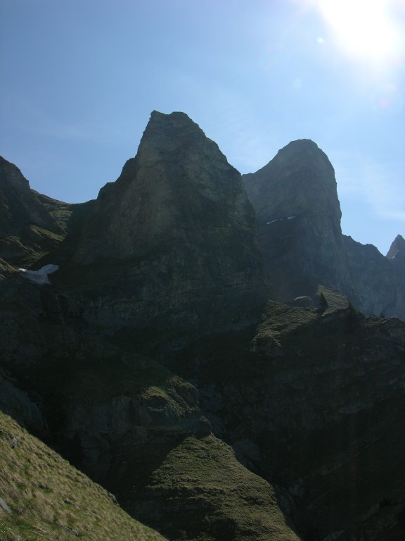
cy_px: 270
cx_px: 202
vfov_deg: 52.6
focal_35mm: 35
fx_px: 546
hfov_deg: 40.7
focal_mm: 8.9
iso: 50
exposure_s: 1/340
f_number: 6.3
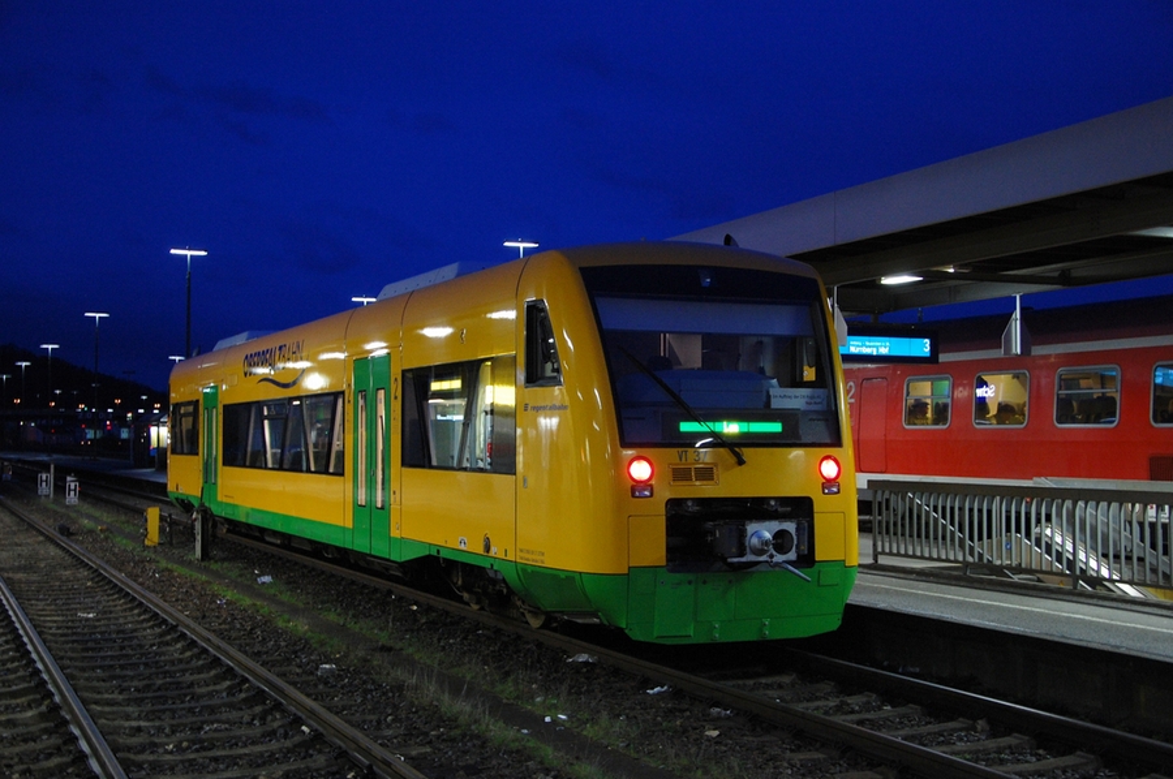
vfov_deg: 28.0
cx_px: 586
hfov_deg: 41.2
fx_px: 1562
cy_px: 390
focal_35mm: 48
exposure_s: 1/6
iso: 800
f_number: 5
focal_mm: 32
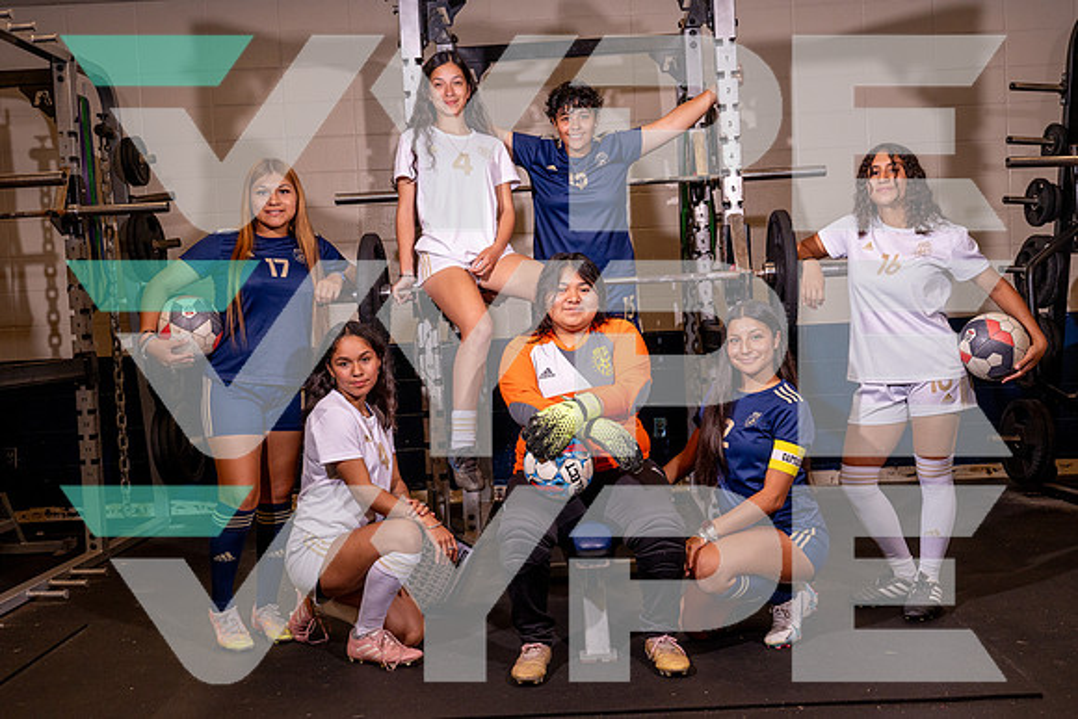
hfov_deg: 50.7
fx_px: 1138
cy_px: 360
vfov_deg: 35.1
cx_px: 539
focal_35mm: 38
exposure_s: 1/250
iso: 1250
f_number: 8
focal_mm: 38
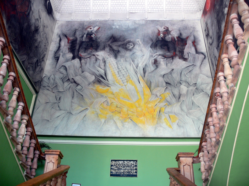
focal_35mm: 35
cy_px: 93
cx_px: 124
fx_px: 252
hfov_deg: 52.6
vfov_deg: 40.7
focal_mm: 7.4
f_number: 2.8
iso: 80
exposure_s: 1/30
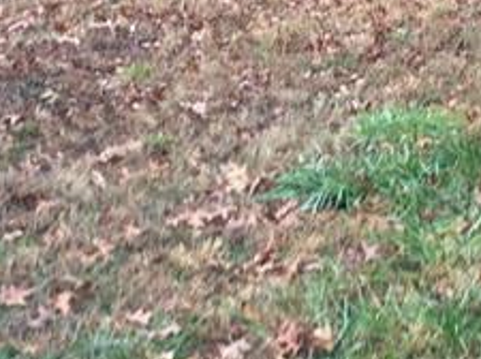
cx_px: 539
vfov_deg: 15.7
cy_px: -40
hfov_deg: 20.5
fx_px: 1262
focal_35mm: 91
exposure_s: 1/60
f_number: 2.4
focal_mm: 3.3
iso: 40
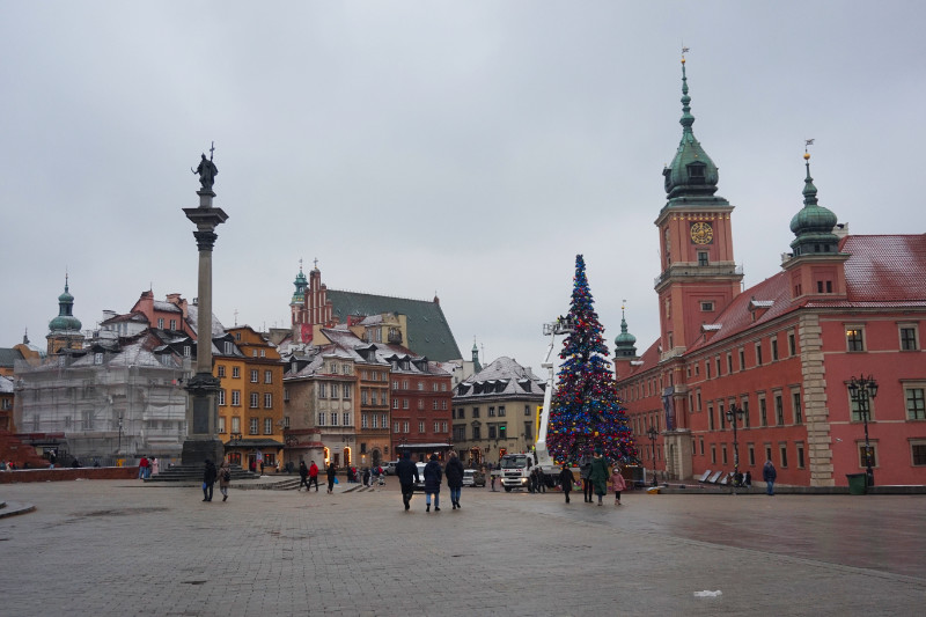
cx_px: 463
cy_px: 308
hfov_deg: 53.1
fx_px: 926
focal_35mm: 36
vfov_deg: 36.9
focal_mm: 24
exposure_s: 1/160
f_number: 4.5
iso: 400
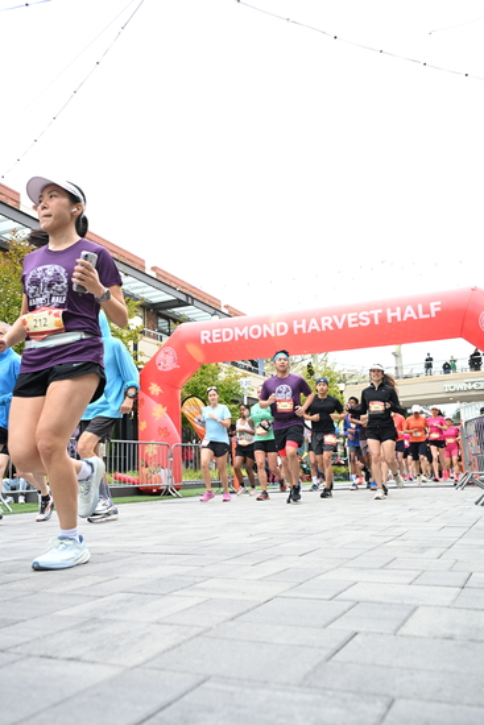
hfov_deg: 42.3
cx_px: 242
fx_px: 625
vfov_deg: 60.3
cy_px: 362
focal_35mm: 31
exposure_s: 1/640
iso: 2000
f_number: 4
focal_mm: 31
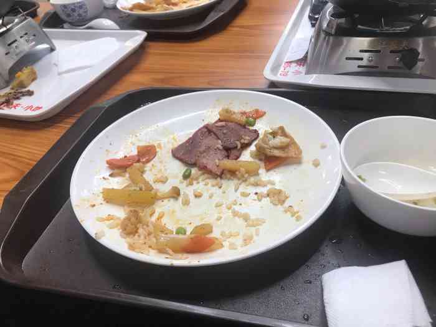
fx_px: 353
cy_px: 164
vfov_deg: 49.7
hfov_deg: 63.4
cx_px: 218
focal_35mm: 28
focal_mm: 3.99
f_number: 1.8
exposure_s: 1/33
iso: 25
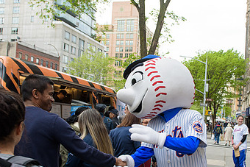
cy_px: 106
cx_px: 157
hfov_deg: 47.0
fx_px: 285
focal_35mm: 41
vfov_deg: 32.5
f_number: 4
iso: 200
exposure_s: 1/250
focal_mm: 24
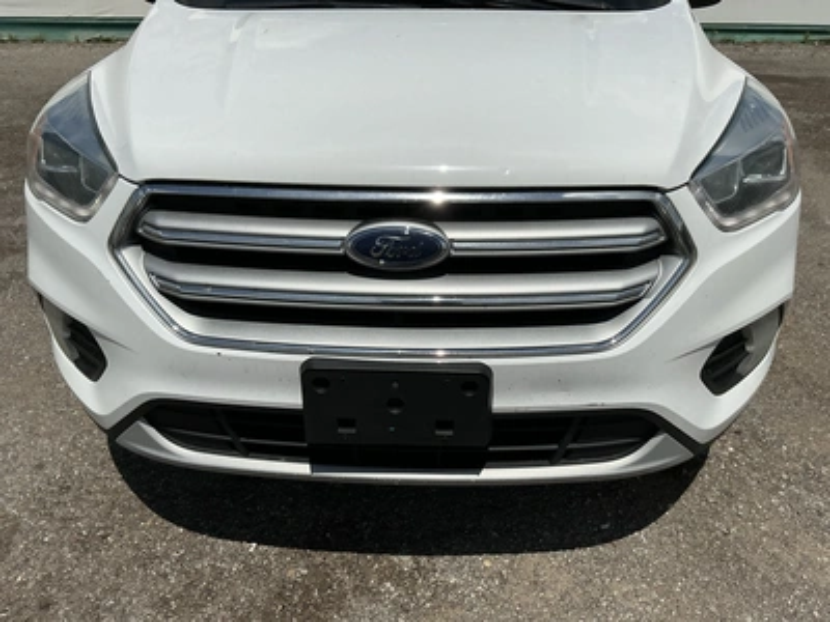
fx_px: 671
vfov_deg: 49.7
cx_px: 415
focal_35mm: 28
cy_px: 311
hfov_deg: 63.4
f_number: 1.8
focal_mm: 3
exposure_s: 1/6536
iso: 25
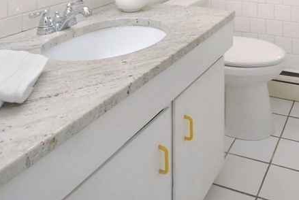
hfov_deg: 52.0
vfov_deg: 32.6
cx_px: 225
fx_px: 291
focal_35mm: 35
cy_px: -29
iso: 800
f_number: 5
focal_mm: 10
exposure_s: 1/60
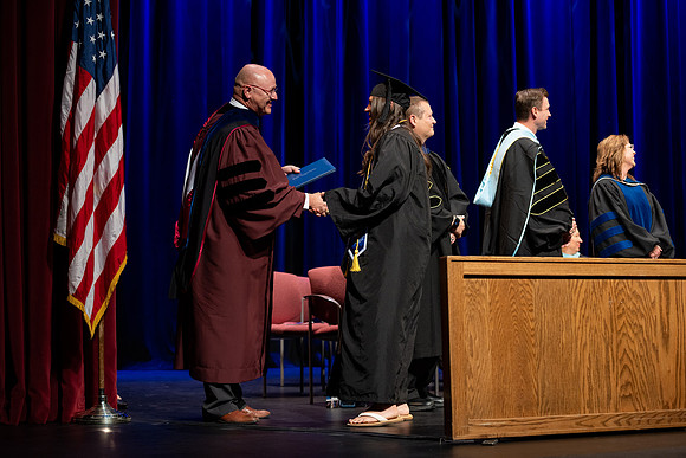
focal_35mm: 70
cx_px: 343
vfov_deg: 19.5
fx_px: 1334
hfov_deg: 28.8
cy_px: 229
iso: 640
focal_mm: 70
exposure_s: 1/250
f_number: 2.8
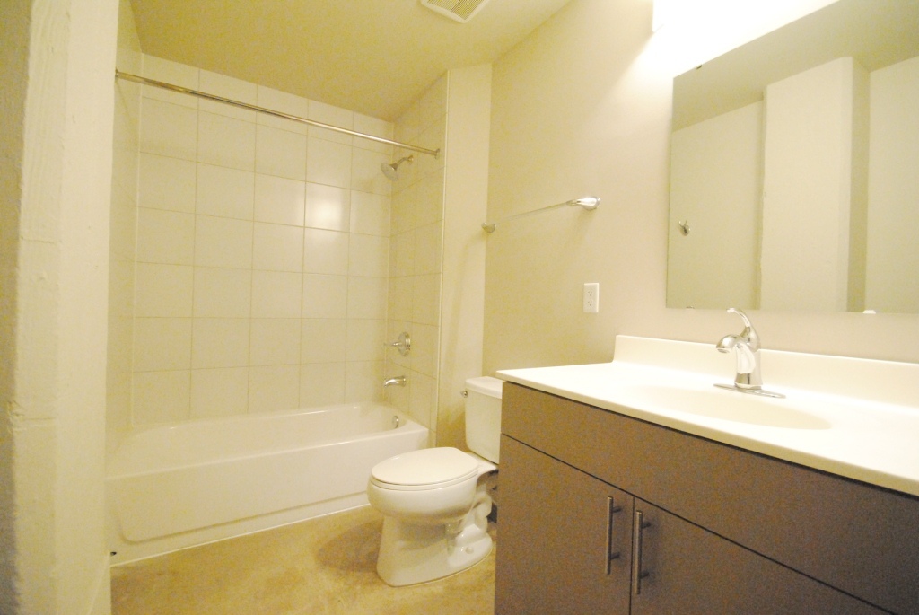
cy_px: 308
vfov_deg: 77.5
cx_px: 460
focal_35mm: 15
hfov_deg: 100.3
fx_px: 383
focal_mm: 10
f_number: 6.3
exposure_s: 1/50
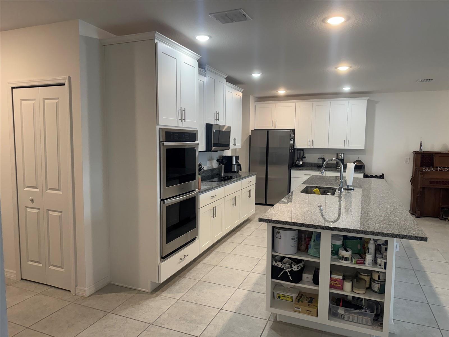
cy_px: 168
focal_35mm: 24
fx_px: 311
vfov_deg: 56.8
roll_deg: -0.4
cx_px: 224
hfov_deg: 71.6
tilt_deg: -6.4
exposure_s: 1/120
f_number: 1.78
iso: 200
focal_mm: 6.76
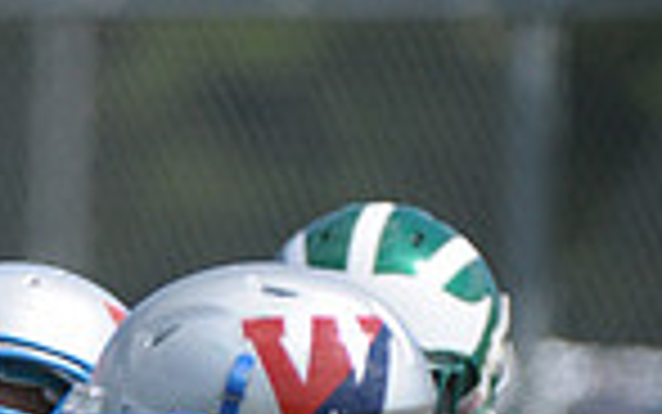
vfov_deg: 0.8
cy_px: 1300
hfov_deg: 1.3
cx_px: 169
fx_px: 29437
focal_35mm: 1631
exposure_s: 1/4000
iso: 500
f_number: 4
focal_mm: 270
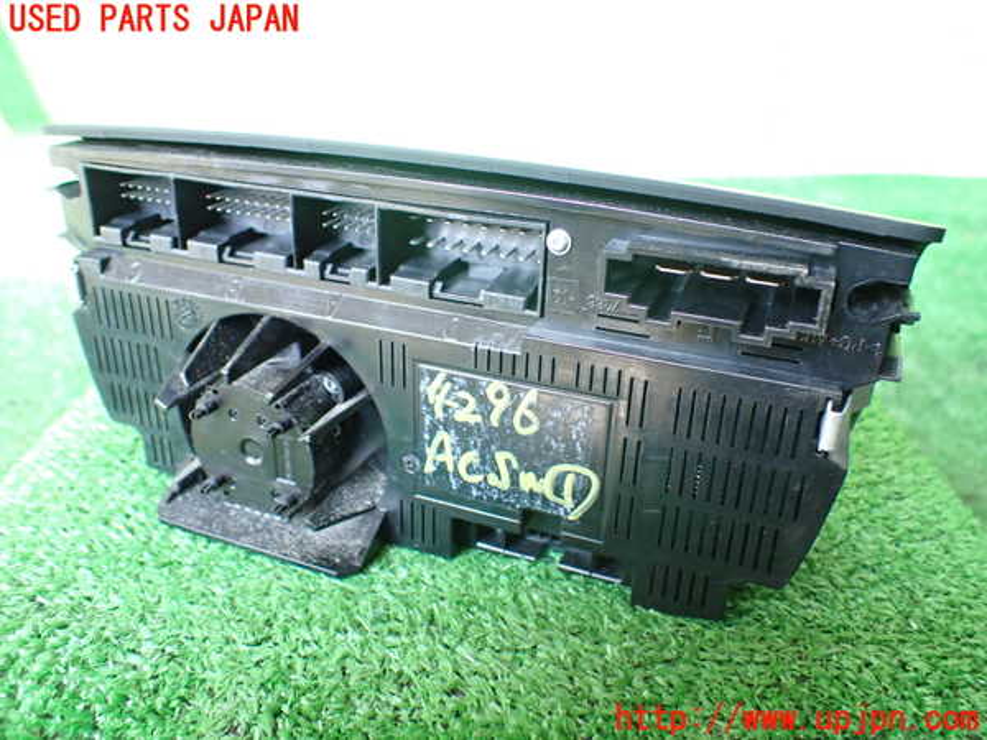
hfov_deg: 60.0
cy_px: 370
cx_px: 494
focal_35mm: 30
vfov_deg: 46.8
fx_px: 855
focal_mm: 5.4
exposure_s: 1/125
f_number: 2.3
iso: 800
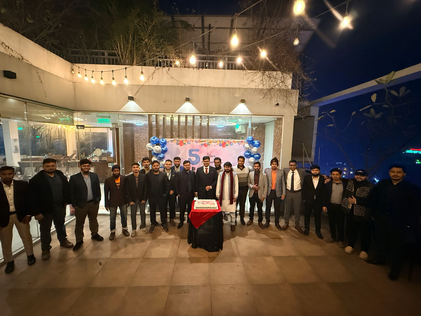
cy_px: 158
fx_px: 170
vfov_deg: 85.7
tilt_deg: -5.3
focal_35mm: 14
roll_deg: -1.3
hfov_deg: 102.1
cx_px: 210
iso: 1000
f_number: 2.2
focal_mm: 2.22
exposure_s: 1/50
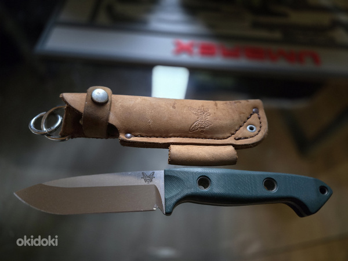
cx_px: 174
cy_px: 130
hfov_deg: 73.9
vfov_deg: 58.9
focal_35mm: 23
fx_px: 231
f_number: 1.8
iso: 1600
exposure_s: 1/50
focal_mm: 5.4
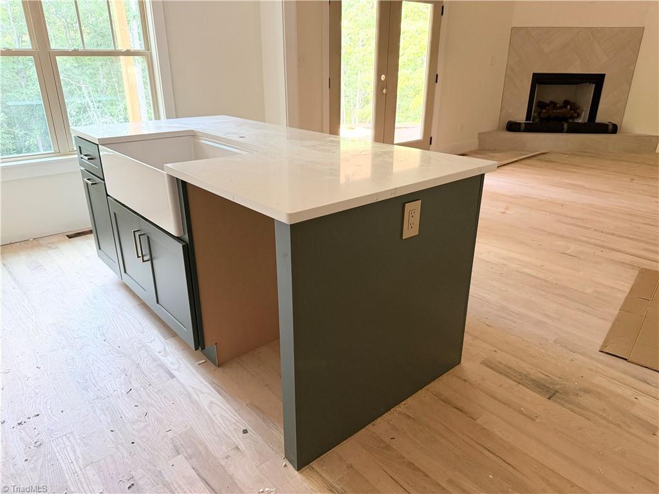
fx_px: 457
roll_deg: +0.0
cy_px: 247
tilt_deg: -22.2
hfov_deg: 71.6
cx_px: 330
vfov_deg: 56.8
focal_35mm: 24
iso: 400
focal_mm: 6.76
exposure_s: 1/60
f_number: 1.78
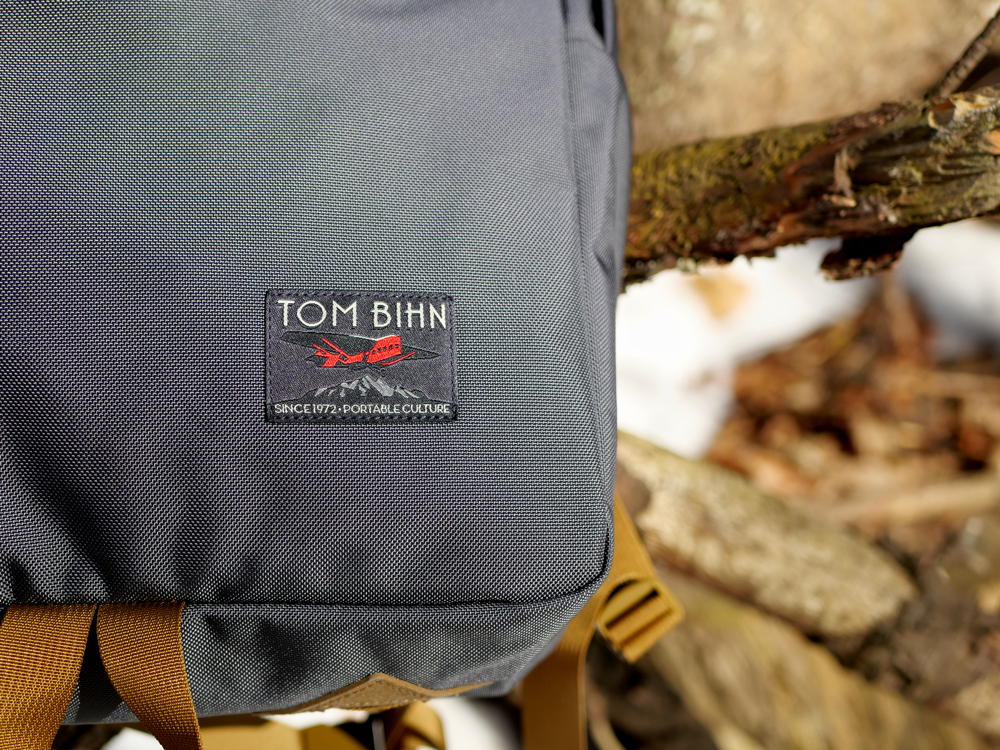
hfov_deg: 38.2
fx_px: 1444
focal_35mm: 50
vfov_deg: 29.1
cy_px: 375
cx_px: 500
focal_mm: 25
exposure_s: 1/2000
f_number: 2.5
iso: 200
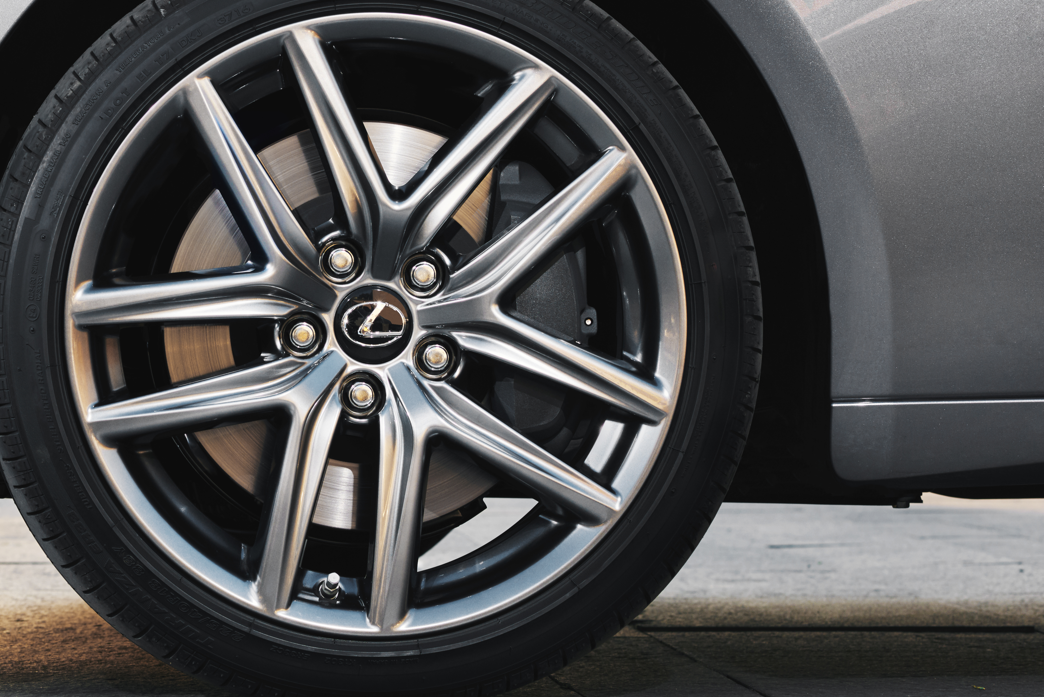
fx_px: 4409
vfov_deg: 9.0
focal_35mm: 152
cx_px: 250
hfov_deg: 13.5
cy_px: 193
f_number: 8
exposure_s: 1/160
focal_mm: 85
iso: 400
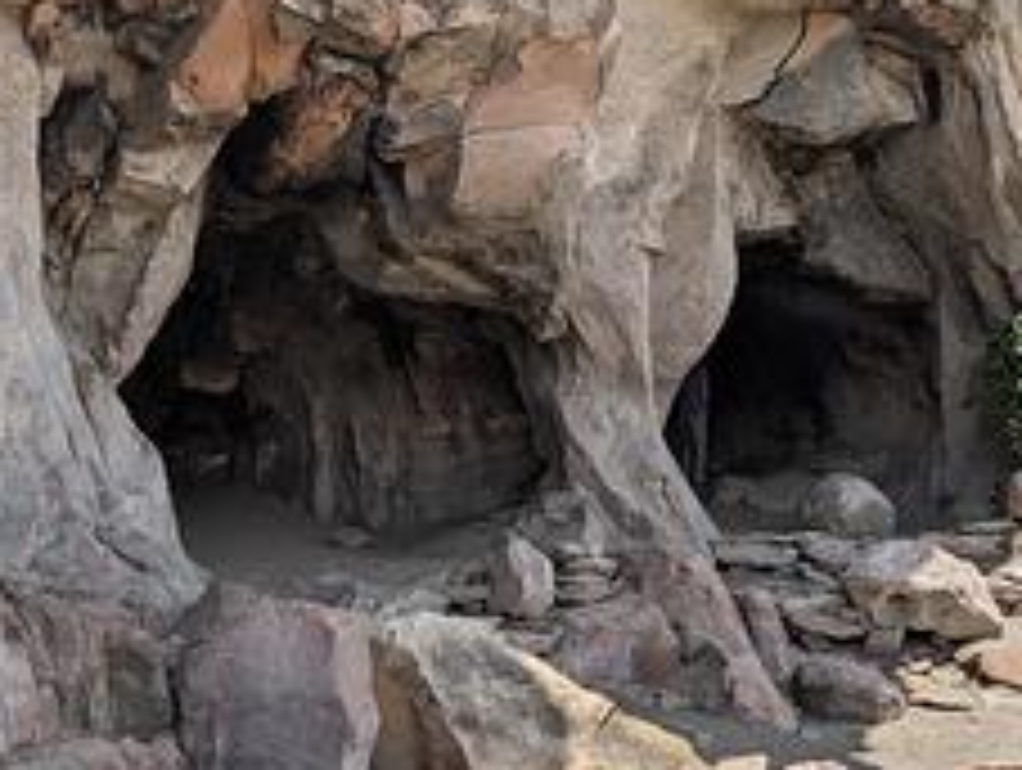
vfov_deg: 32.1
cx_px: 326
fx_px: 1331
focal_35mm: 45
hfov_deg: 41.4
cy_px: 270
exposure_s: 1/732
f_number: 1.68
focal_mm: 6.9
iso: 12
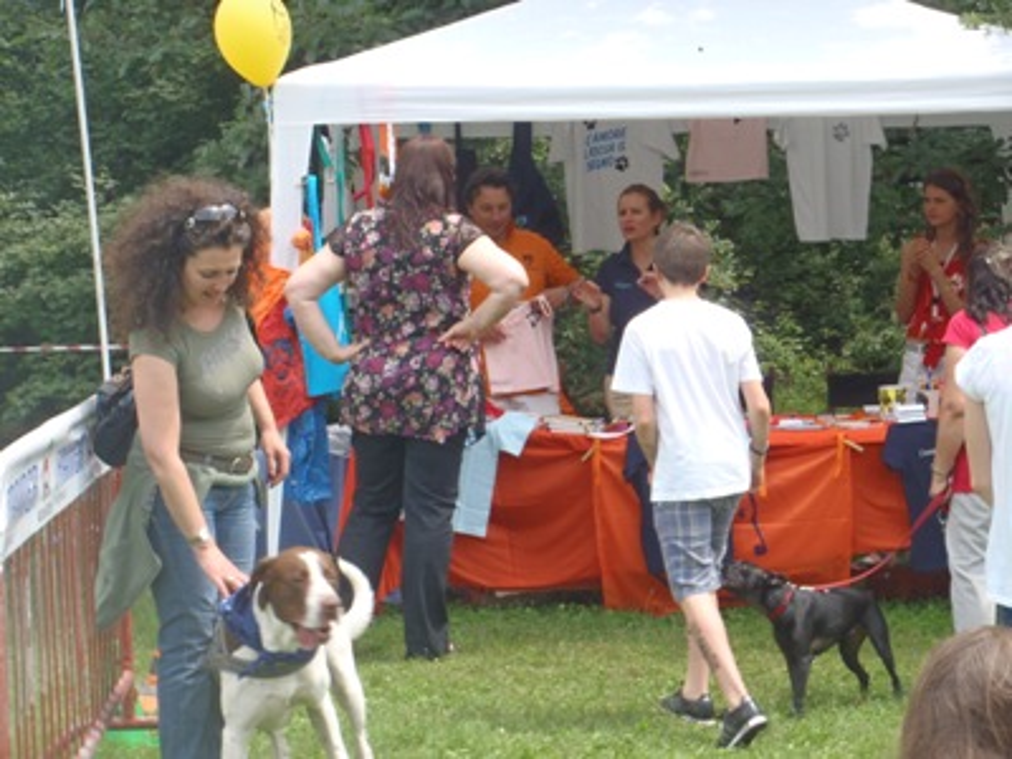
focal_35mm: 102
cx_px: 506
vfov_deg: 14.5
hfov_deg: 19.3
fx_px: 2982
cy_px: 380
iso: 64
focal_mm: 18.2
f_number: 5.1
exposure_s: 1/100
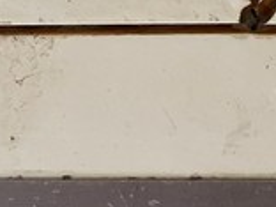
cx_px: 249
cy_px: -186
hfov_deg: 11.5
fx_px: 1363
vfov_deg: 8.3
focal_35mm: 171
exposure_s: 1/121
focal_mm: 5.1
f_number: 1.6
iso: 125
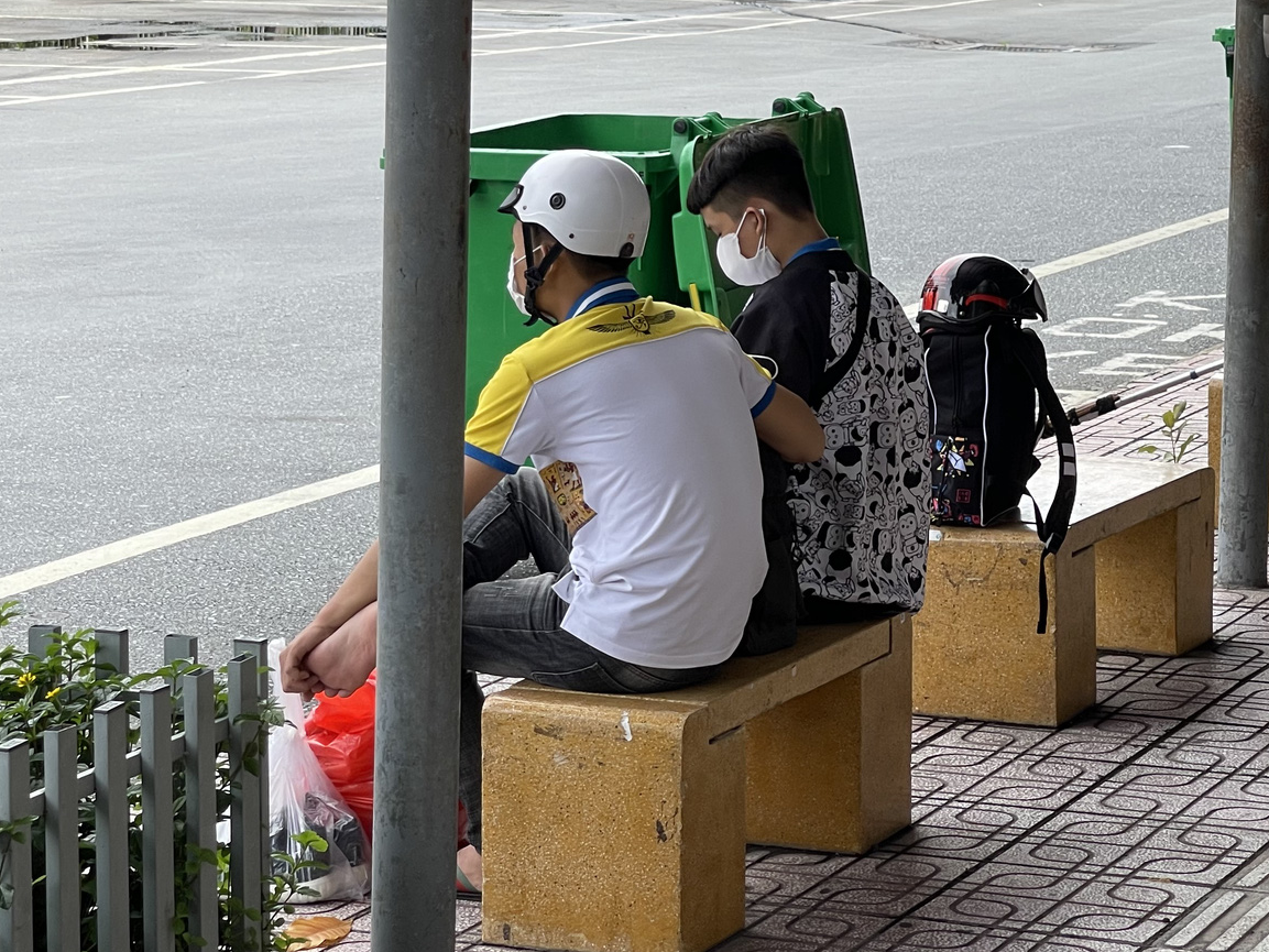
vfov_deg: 13.3
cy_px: 204
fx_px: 4070
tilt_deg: -6.4
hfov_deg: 17.7
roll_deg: -1.1
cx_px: 686
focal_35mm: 111
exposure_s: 1/203
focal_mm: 7.5
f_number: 2.2
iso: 20
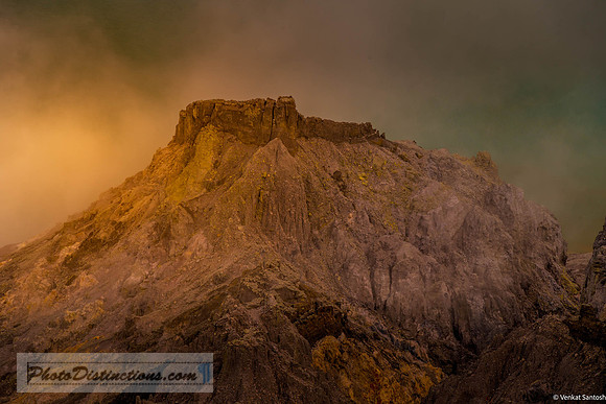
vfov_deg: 8.9
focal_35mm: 155
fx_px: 2610
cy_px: 202
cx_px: 303
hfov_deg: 13.2
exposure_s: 1/200
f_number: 10
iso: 280
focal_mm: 155
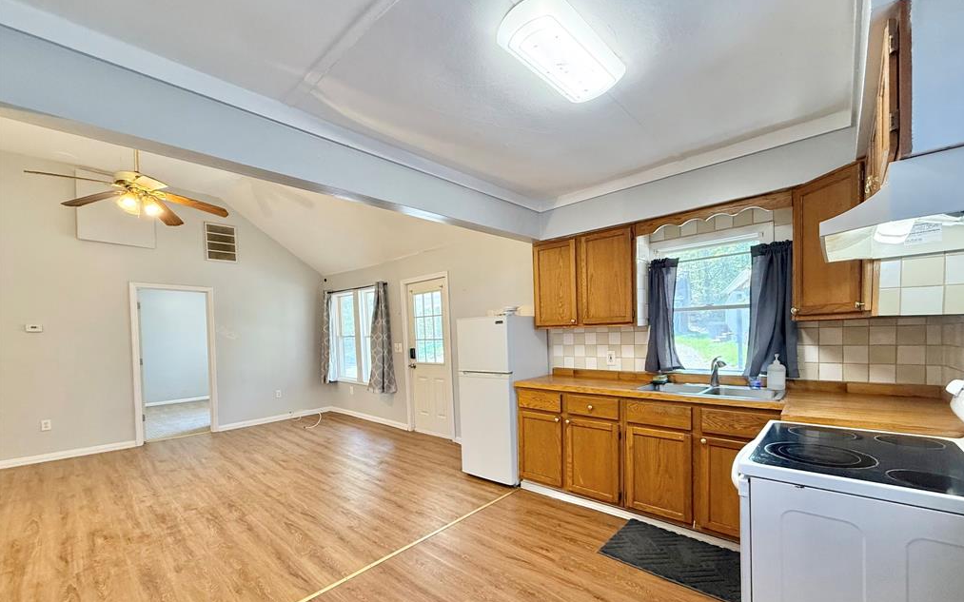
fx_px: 394
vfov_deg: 74.3
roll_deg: +0.7
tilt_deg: -1.2
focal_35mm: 15
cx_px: 485
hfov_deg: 101.5
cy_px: 347
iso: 250
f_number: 2.2
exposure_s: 1/120
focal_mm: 2.22
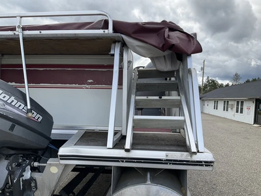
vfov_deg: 48.2
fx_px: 219
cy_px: 98
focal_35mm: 29
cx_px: 130
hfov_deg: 61.7
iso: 25
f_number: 1.8
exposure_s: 1/842
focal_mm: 3
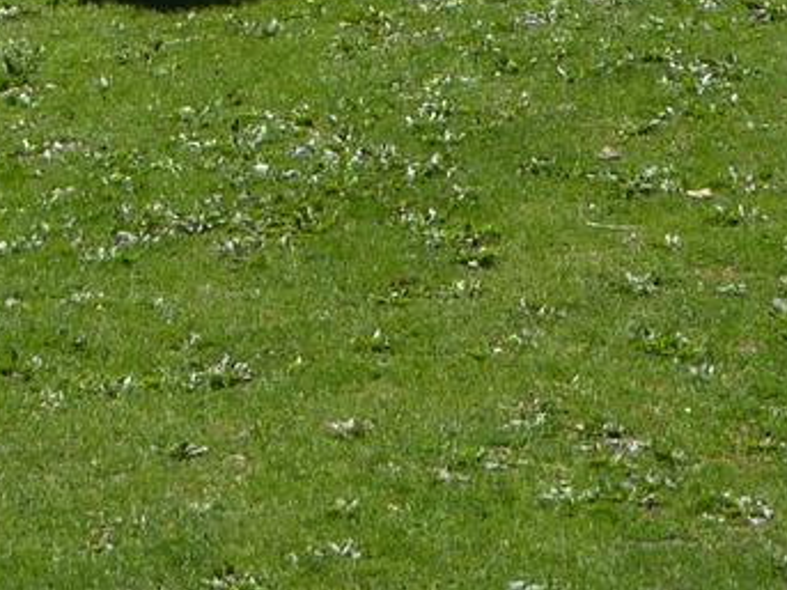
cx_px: 262
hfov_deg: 9.0
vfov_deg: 6.4
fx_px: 5023
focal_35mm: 221
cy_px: -877
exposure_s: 1/800
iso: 100
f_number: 3.7
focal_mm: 6.7
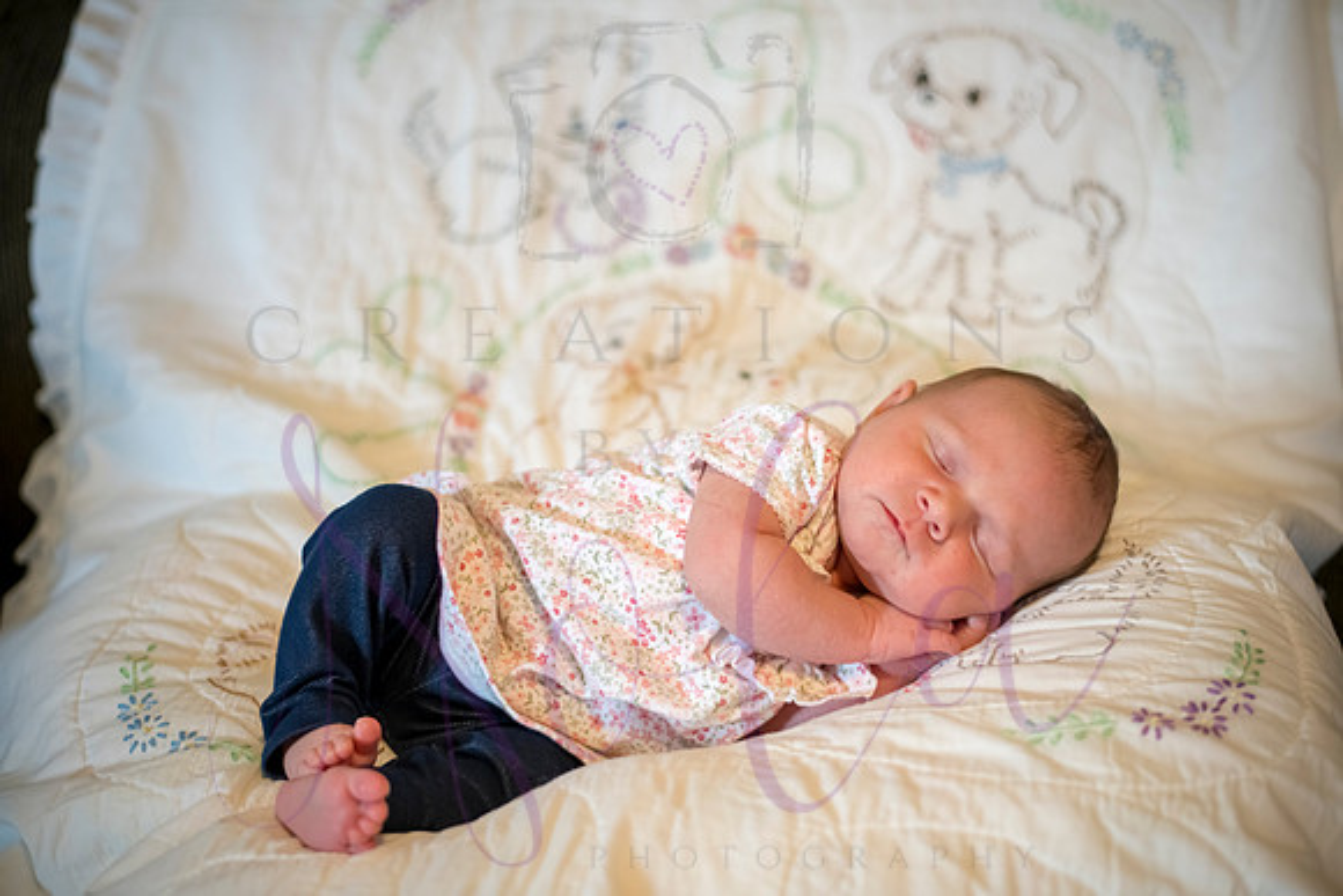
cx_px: 672
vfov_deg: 27.0
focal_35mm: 50
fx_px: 1866
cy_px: 448
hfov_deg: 39.6
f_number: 2.2
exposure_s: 1/100
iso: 800
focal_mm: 50
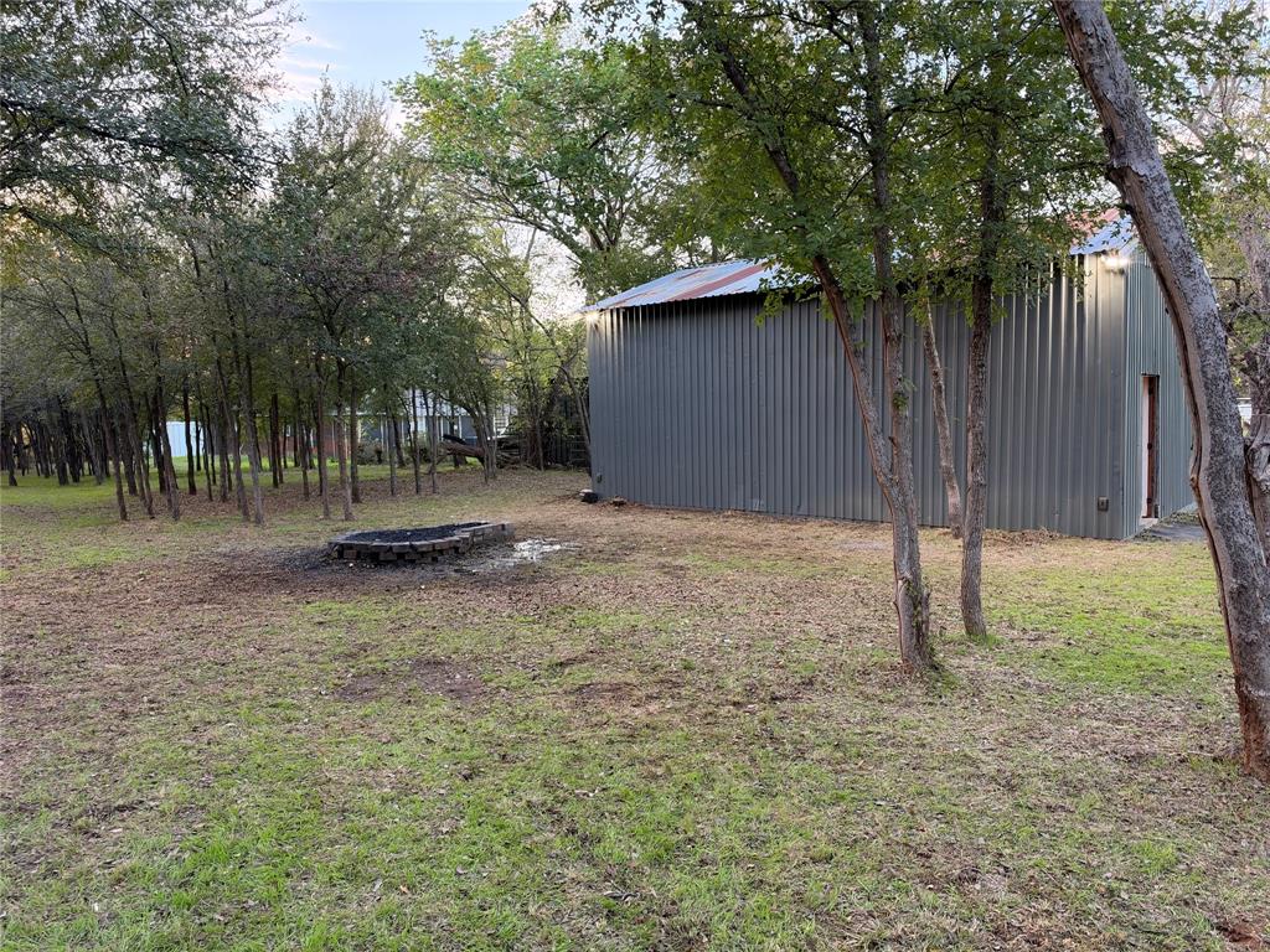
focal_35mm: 24
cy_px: 476
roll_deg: +1.6
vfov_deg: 56.8
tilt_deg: -2.8
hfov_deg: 71.6
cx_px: 635
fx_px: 881
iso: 250
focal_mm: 6.93
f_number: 1.8
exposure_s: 1/60
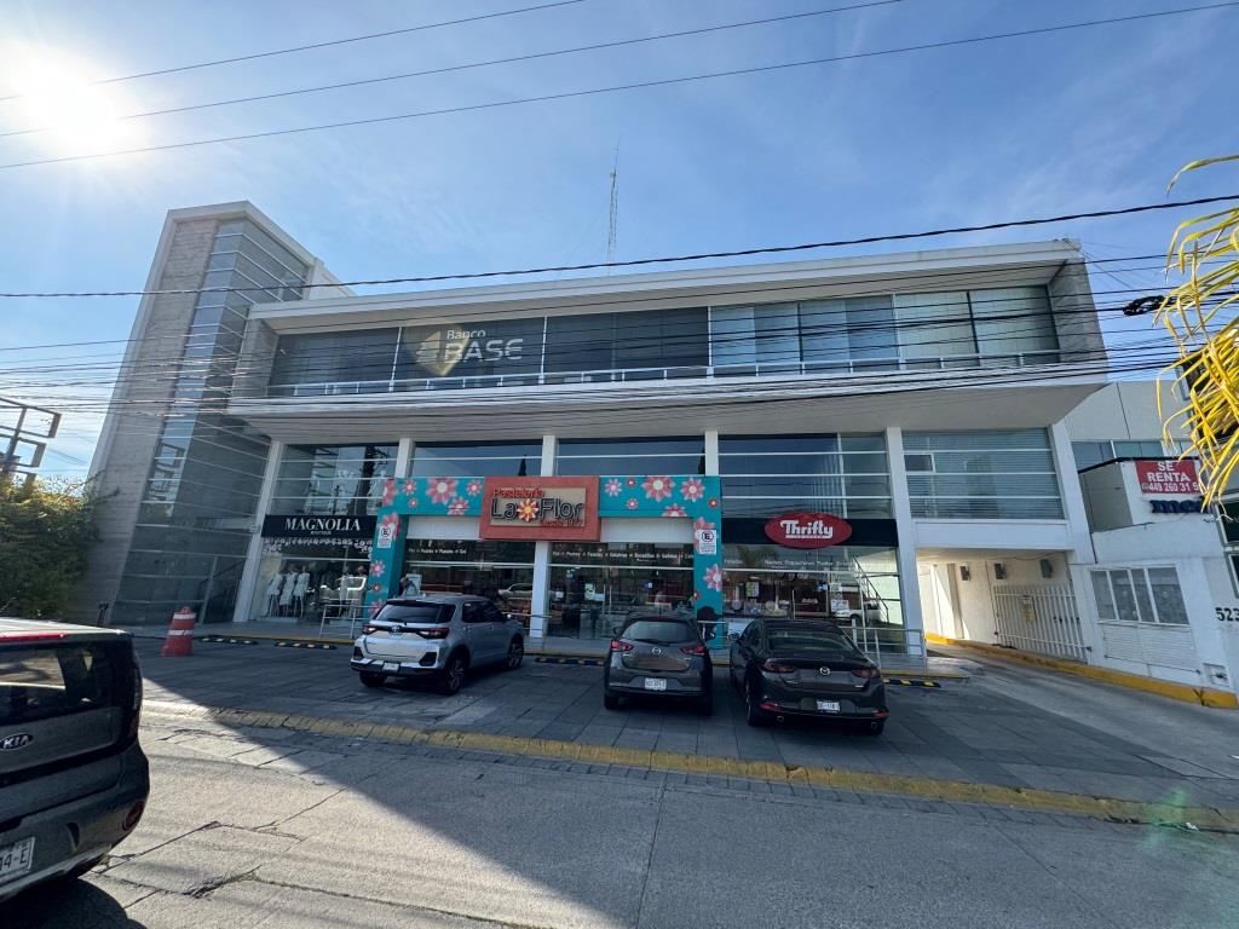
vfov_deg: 85.7
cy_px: 464
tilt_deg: +13.9
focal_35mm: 14
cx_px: 620
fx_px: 501
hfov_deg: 102.1
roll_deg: -1.8
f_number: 2.2
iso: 40
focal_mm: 2.22
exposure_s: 1/713
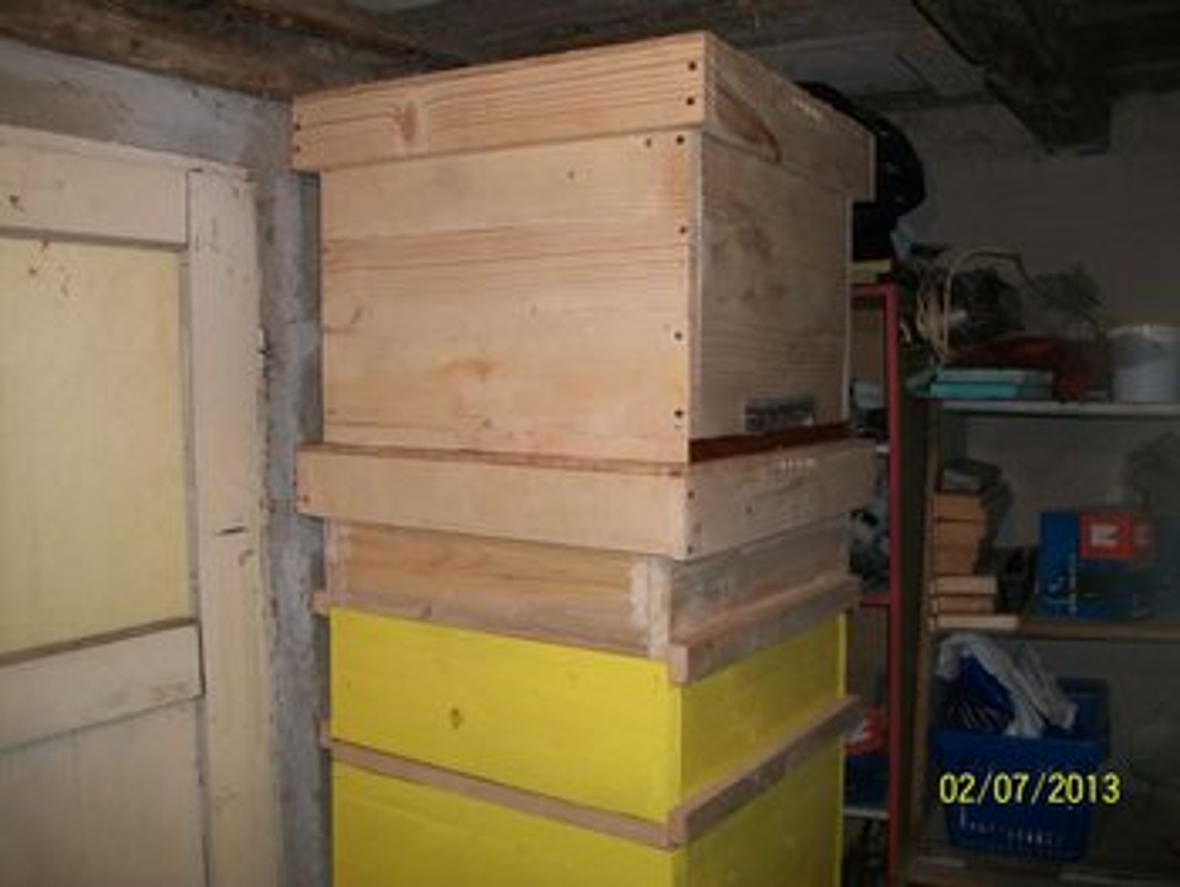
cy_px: 444
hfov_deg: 56.8
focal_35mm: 32
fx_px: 1092
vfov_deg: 44.2
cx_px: 590
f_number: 2.9
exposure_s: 1/30
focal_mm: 5.7
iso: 80
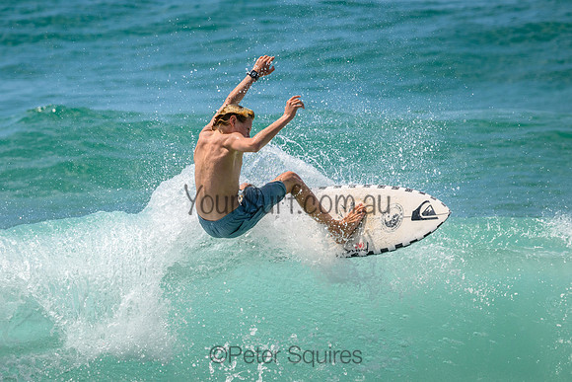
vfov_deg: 2.3
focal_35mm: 609
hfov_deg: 3.4
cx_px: 201
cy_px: 223
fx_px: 9677
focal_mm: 470
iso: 450
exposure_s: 1/1600
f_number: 10
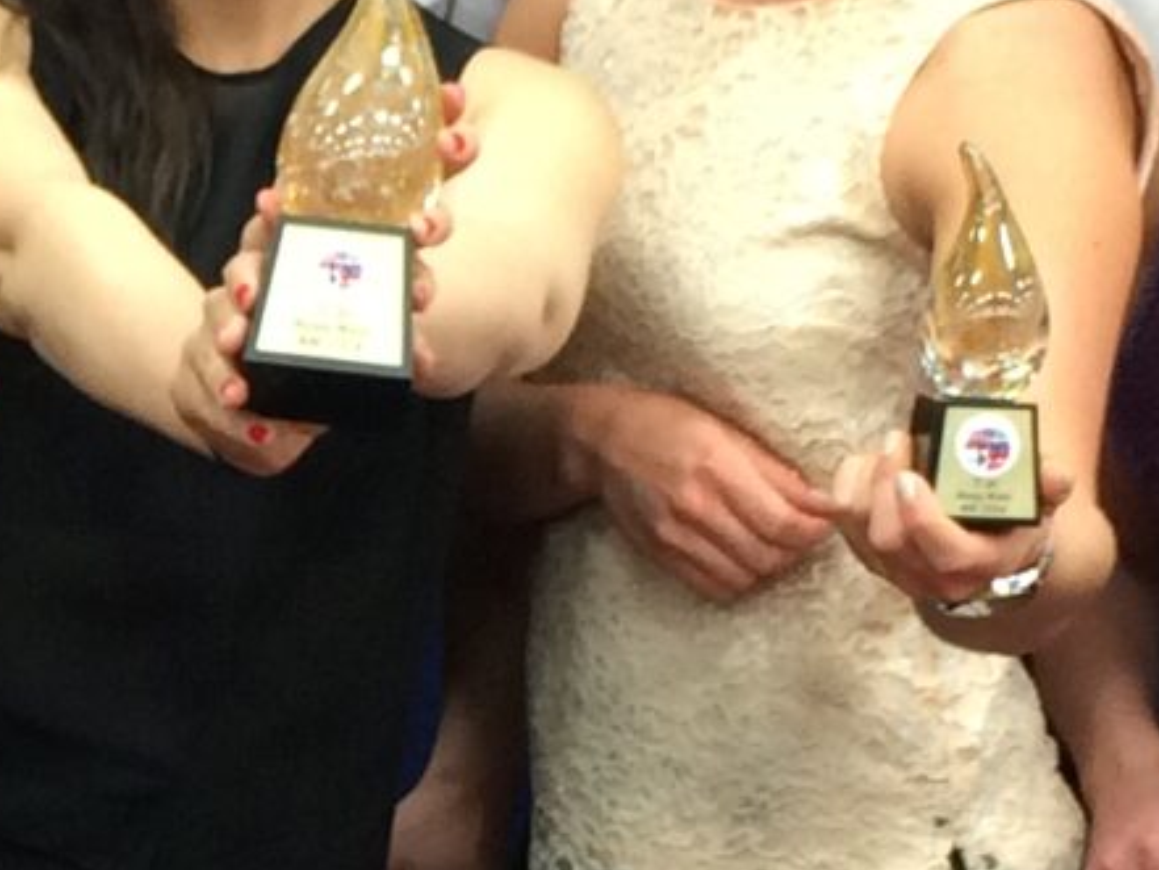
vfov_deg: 8.5
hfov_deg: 11.1
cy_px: 831
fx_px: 5827
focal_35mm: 174
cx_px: -292
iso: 100
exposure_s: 1/30
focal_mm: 4.12
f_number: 2.2
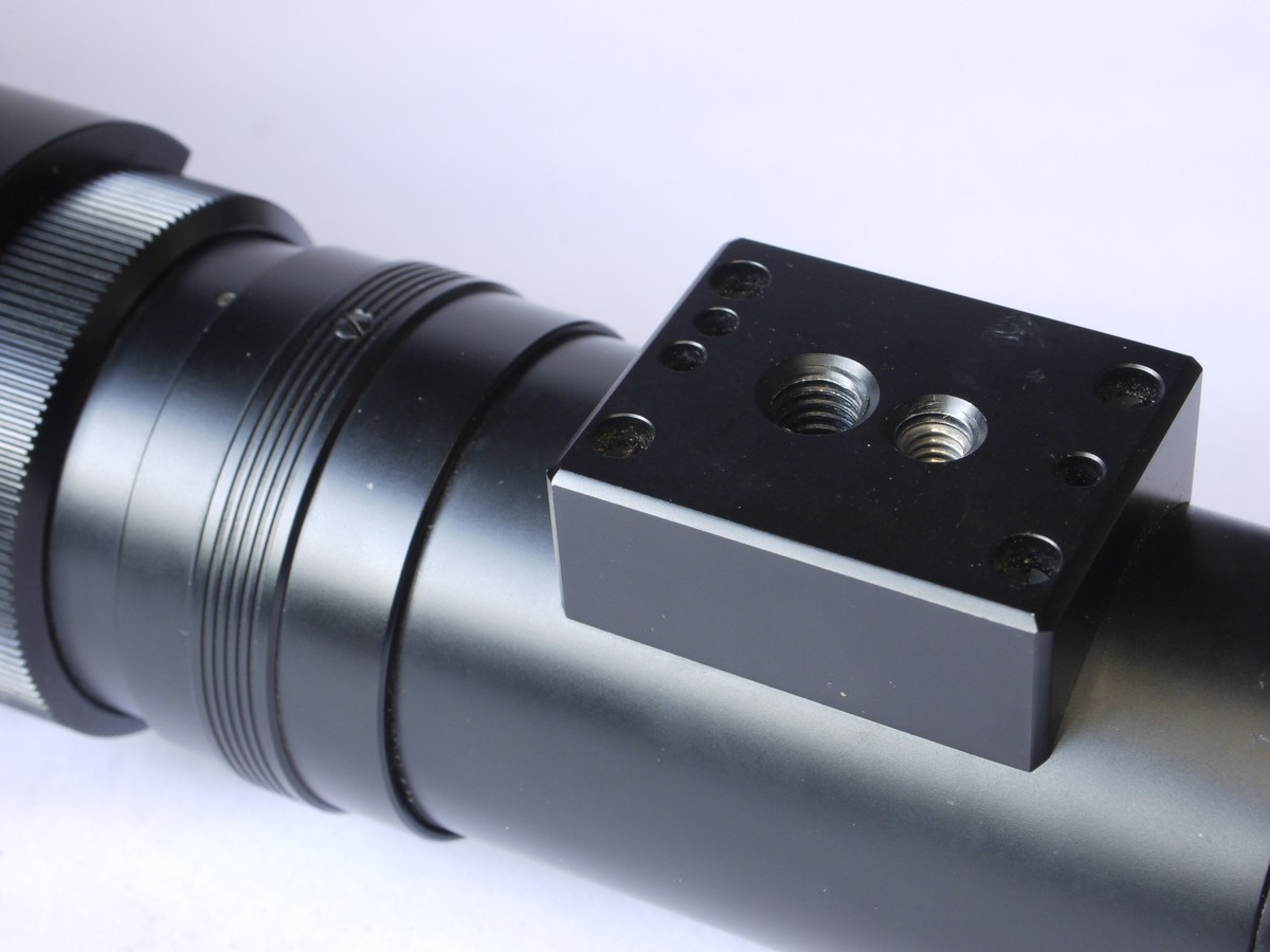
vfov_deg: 17.6
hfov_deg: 23.3
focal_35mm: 84
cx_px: 635
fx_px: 3082
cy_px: 476
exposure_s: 1/6
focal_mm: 42
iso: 400
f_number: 10
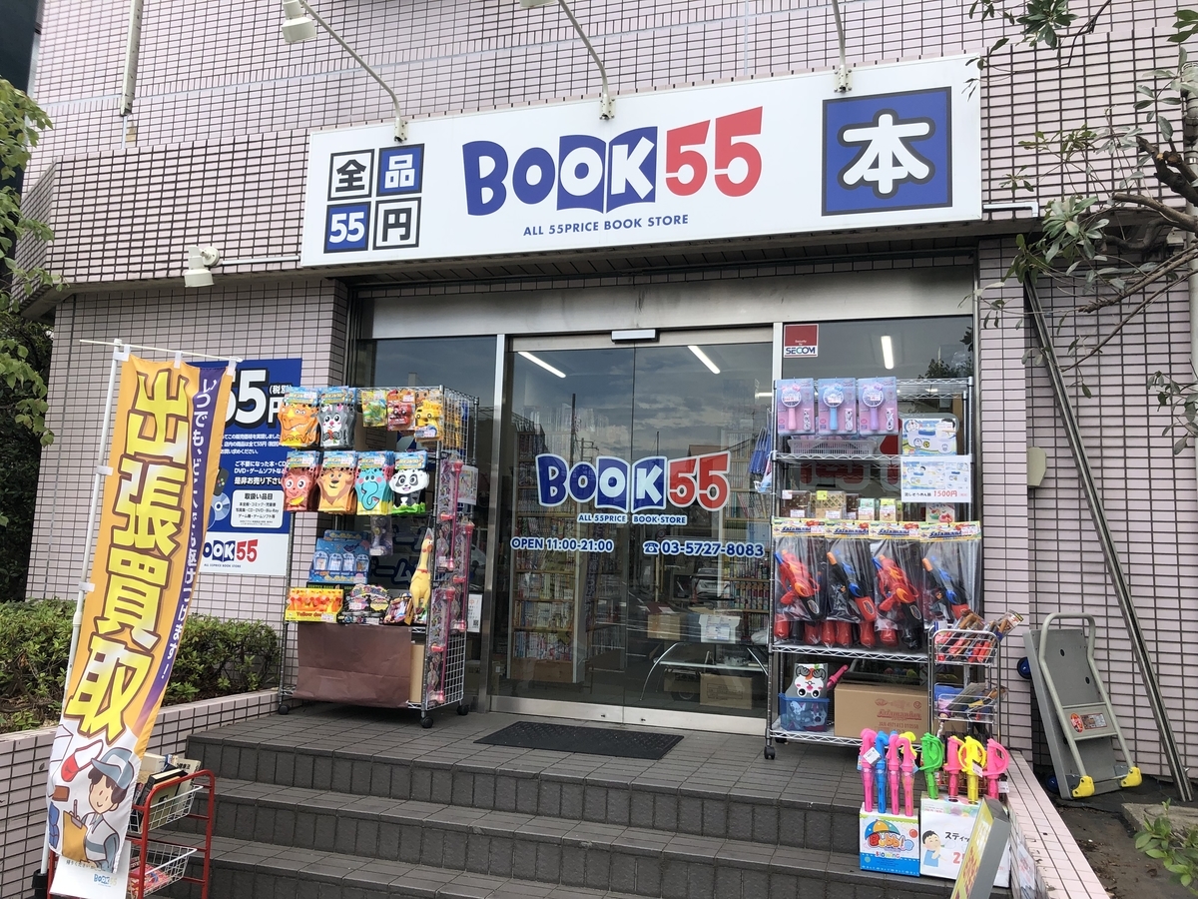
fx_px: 969
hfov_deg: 63.4
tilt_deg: +6.4
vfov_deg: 49.7
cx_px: 599
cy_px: 450
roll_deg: -1.6
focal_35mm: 28
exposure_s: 1/796
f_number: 1.8
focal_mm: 3.99
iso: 20
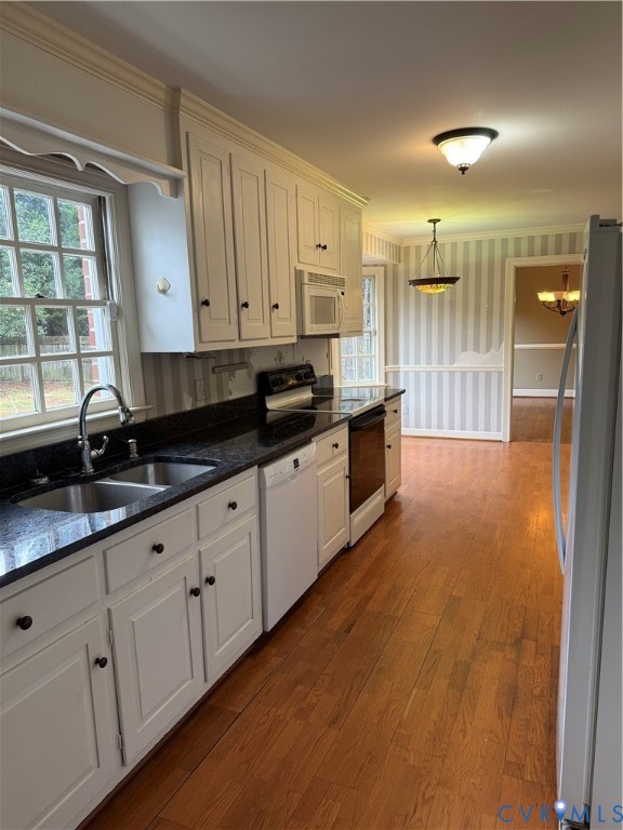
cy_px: 415
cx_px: 312
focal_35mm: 24
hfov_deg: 56.8
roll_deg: +1.9
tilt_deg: -9.0
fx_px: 576
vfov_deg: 71.6
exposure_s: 1/60
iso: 125
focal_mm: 6.76
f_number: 1.78
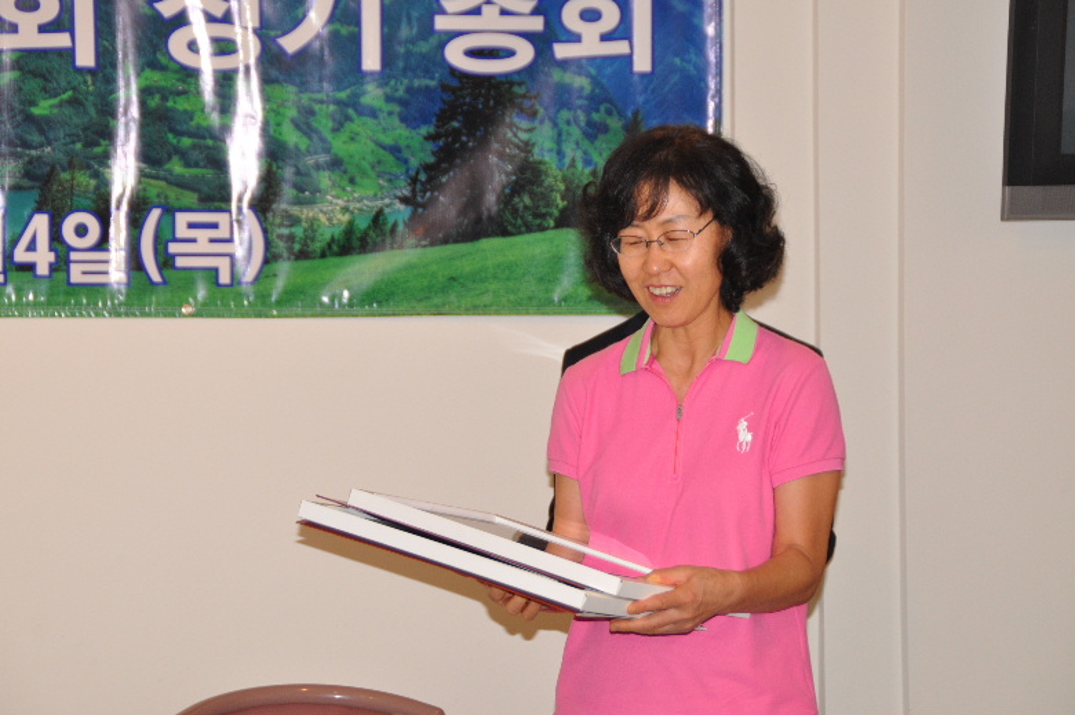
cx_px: 538
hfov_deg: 13.7
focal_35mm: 150
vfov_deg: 9.1
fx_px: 4476
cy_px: 358
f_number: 5.6
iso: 800
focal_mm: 100
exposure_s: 1/60
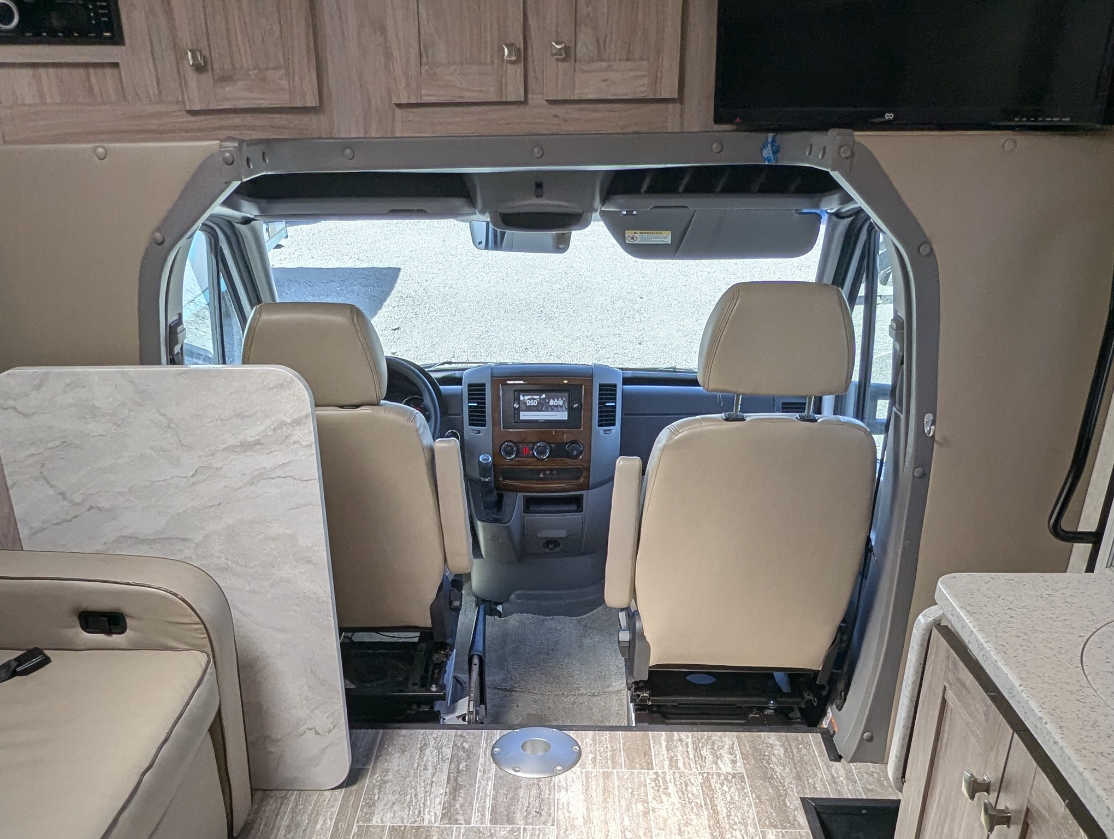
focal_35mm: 32
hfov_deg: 56.7
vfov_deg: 42.3
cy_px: 669
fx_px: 1031
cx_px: 519
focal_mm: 2.35
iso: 47
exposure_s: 1/451
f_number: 2.2
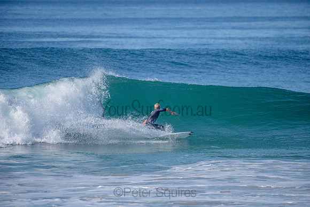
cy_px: 104
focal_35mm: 500
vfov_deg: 2.8
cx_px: 155
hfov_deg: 4.1
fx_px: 4306
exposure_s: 1/2500
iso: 250
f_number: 5.6
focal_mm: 500
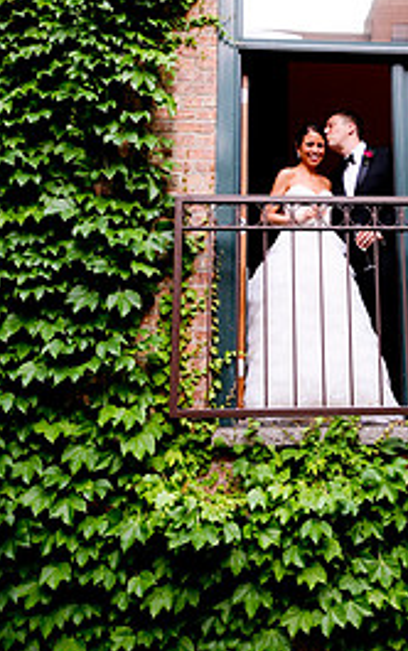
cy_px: 199
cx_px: 345
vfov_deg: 35.2
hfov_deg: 22.4
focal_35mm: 57
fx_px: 1012
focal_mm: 22
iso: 400
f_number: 4
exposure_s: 1/60
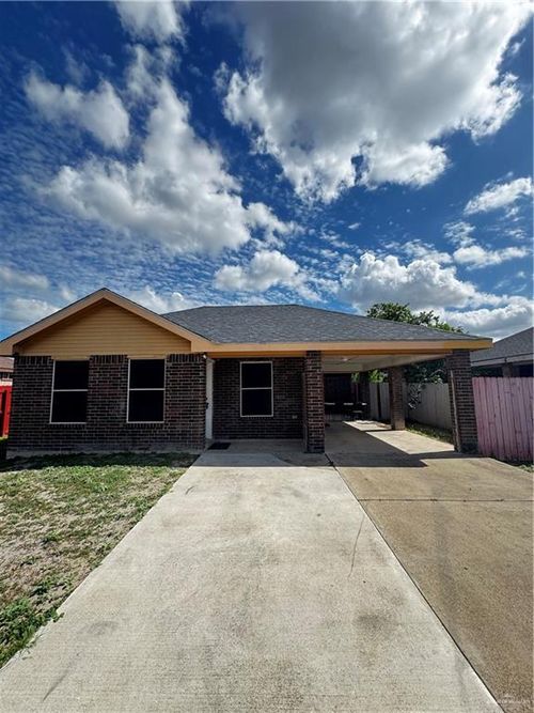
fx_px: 288
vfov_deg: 102.1
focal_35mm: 14
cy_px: 356
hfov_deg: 85.7
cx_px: 267
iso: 40
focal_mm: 2.22
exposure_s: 1/910
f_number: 2.2
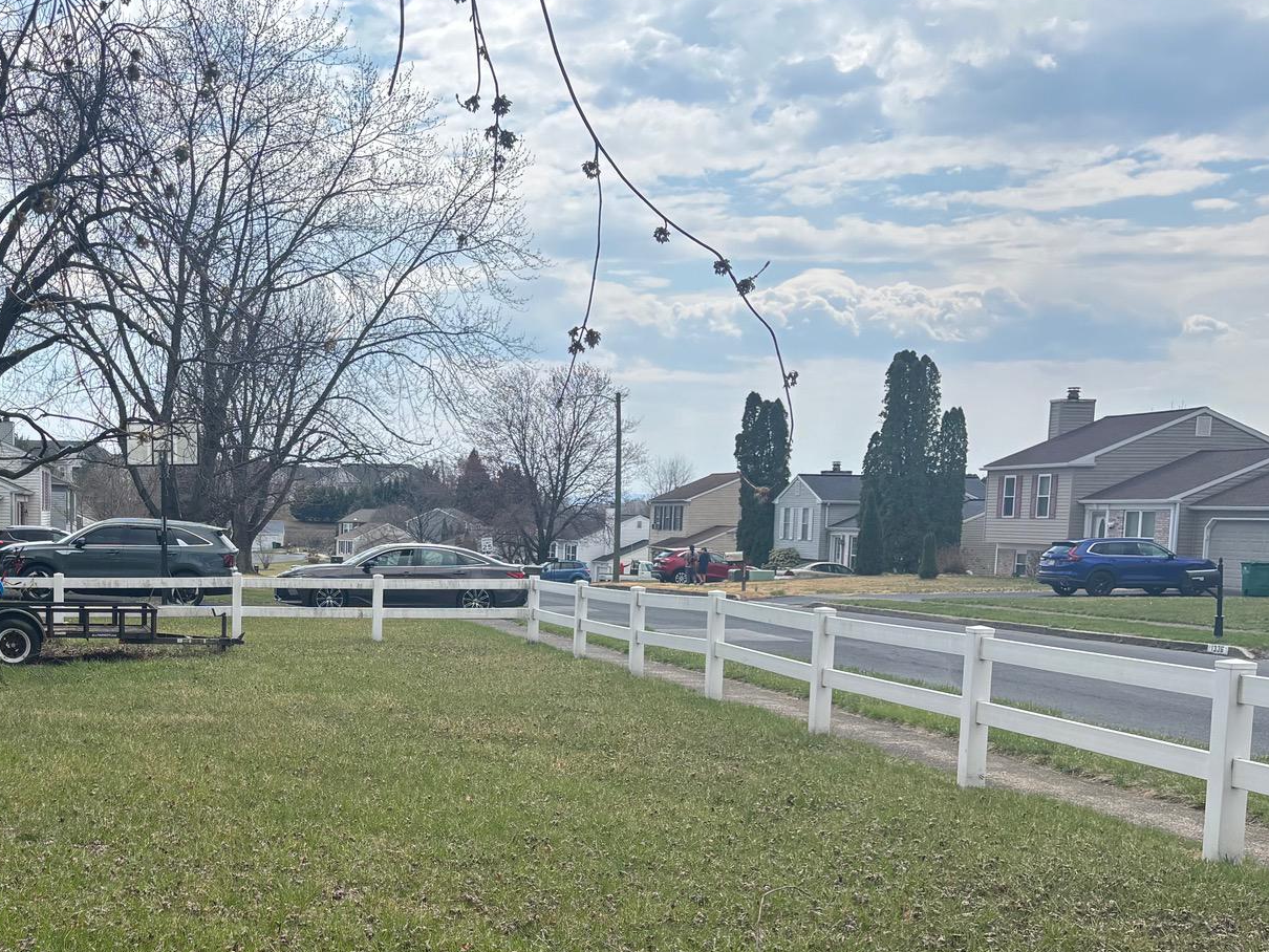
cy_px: 655
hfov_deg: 41.0
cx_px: 238
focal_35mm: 44
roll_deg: -0.6
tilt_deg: -6.3
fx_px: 1613
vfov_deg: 32.5
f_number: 1.6
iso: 50
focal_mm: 5.96
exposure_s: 1/3311
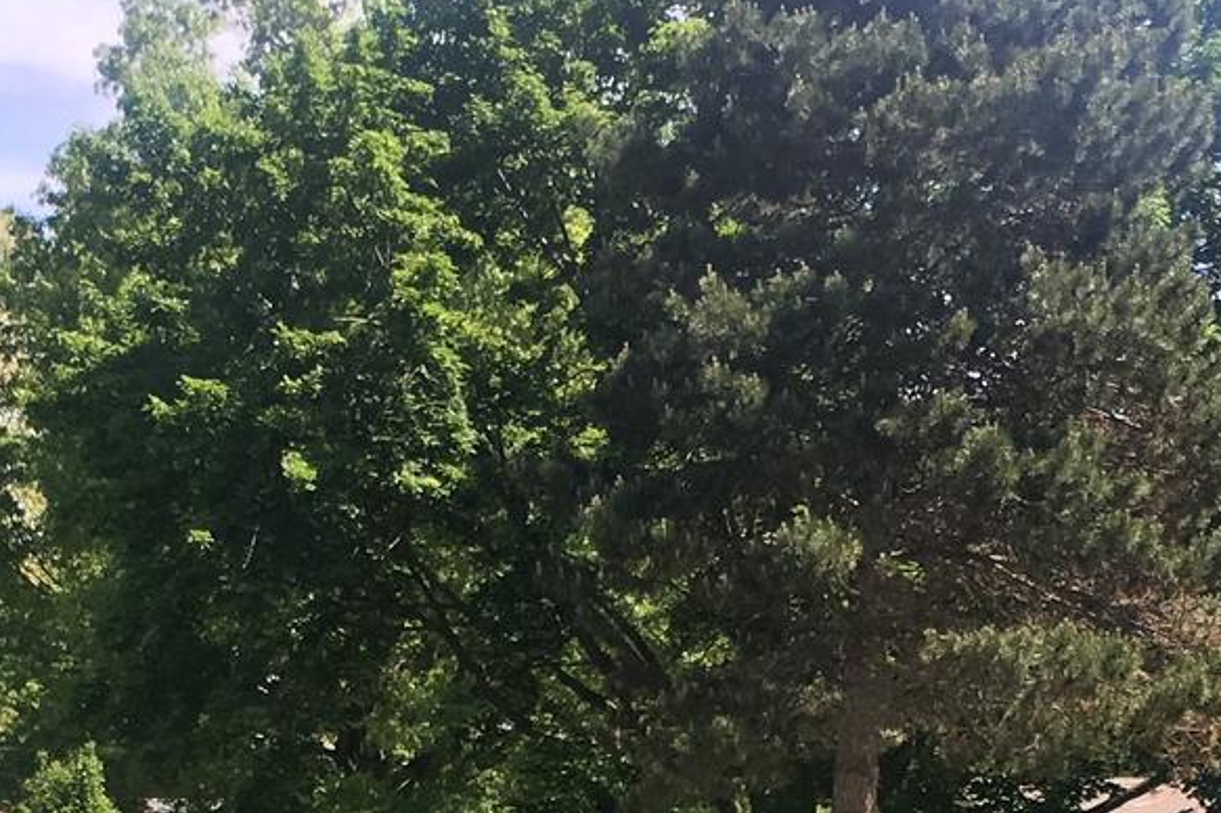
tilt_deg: -6.7
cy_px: 1316
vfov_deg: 12.1
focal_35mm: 106
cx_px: 327
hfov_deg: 19.2
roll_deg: +0.4
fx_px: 3593
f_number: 2.2
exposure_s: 1/646
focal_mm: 4.15
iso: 25
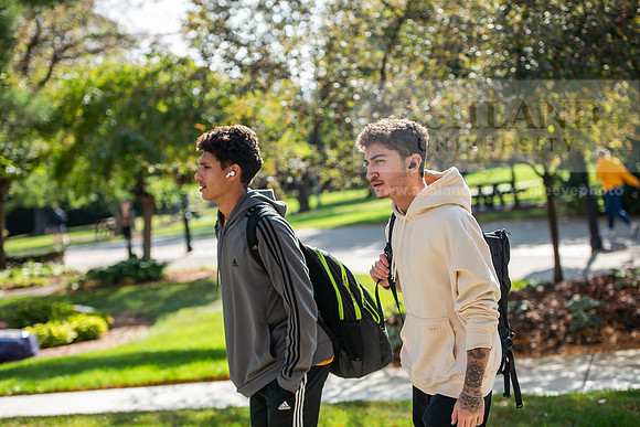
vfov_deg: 17.1
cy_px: 214
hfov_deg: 25.4
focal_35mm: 80
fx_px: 1422
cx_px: 320
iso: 100
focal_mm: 80
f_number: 3.2
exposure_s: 1/500
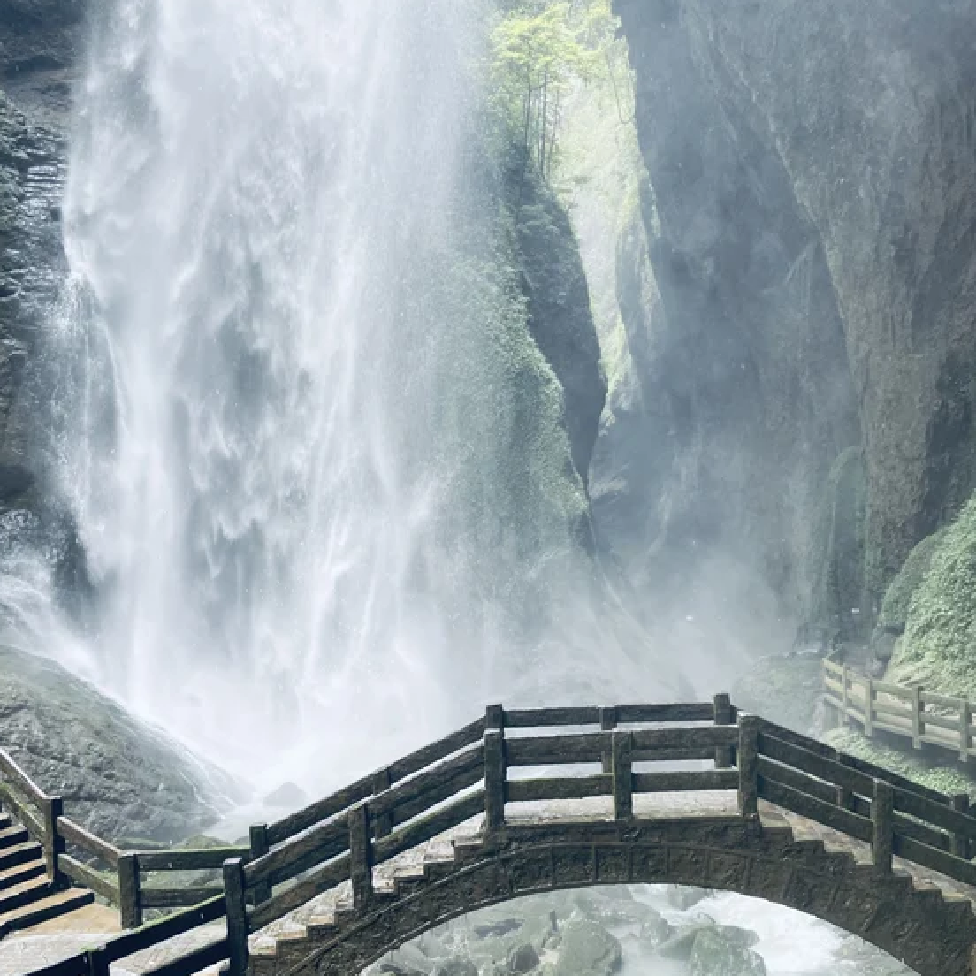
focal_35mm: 32
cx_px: 495
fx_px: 1021
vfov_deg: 50.8
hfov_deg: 51.1
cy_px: 587
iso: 64
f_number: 1.6
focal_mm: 4.2
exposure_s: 1/121
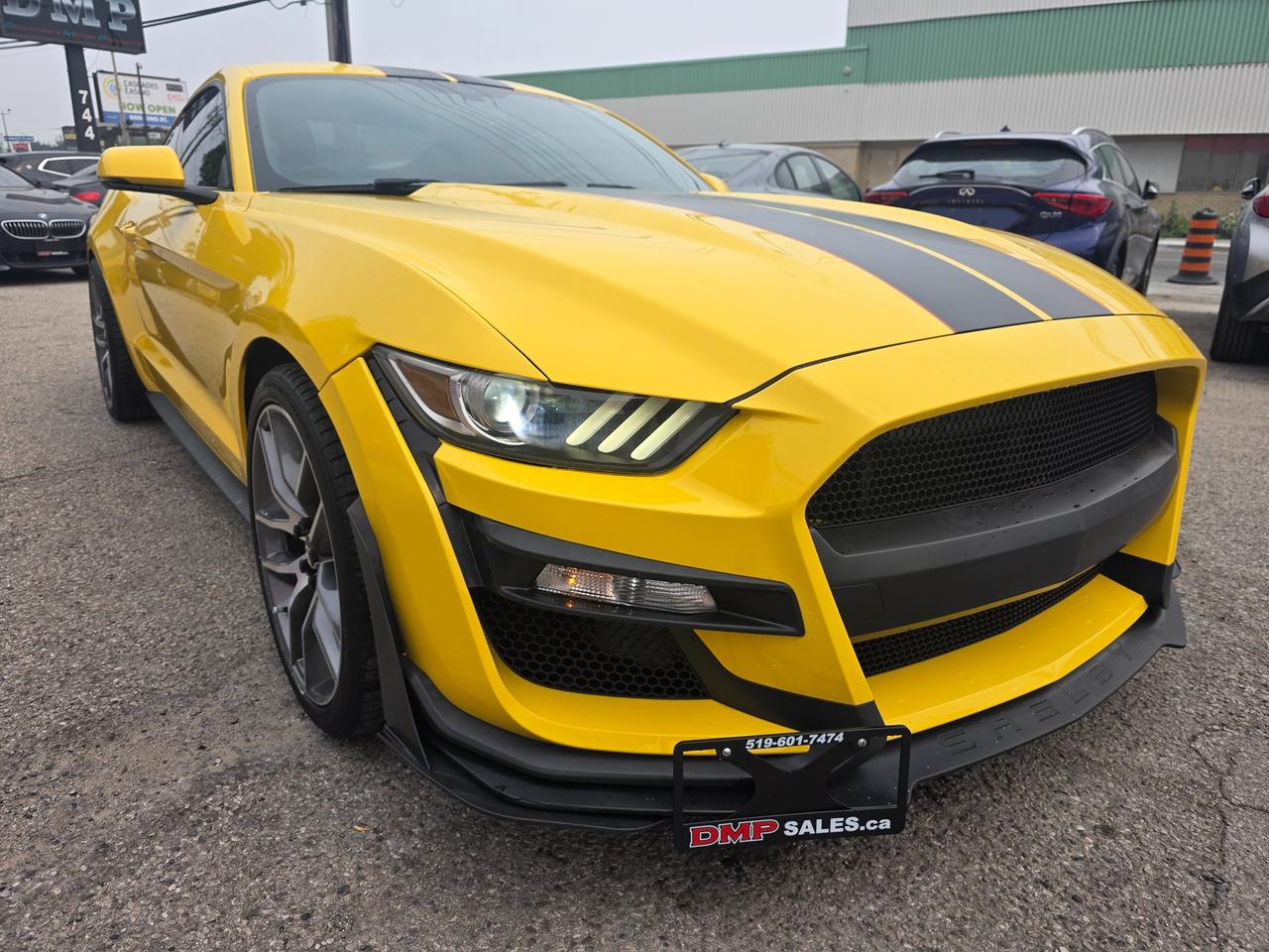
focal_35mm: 23
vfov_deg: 58.9
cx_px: 634
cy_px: 476
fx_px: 843
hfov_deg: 73.9
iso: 40
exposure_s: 1/1814
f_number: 1.7
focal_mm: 6.3
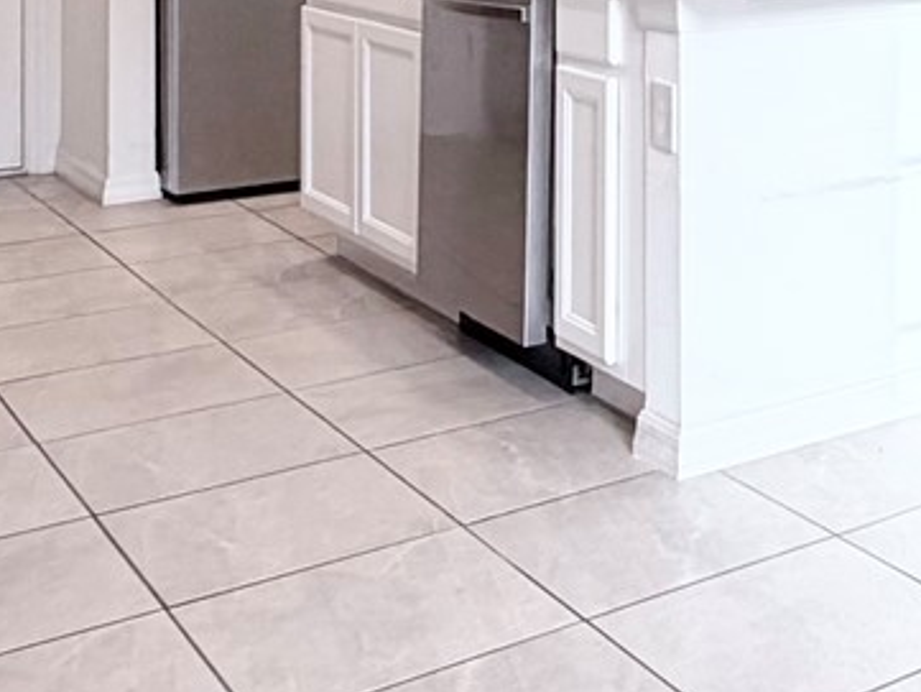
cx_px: 1089
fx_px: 1650
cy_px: -133
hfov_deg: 27.6
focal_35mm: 62
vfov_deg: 21.9
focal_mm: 2.22
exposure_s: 1/120
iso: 100
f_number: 2.2
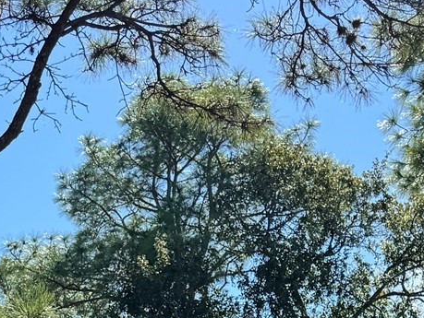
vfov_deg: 12.0
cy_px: 675
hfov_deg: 17.7
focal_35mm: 107
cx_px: -55
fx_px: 1312
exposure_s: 1/2041
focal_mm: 6.76
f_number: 1.78
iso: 80
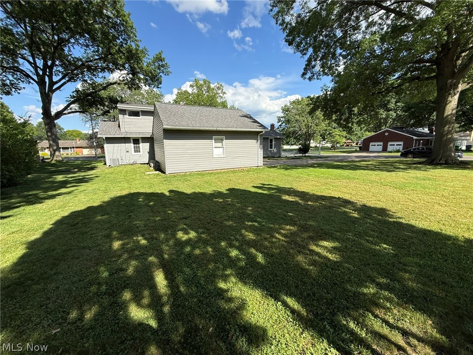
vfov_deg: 85.7
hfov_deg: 102.1
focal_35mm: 14
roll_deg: +1.2
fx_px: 191
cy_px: 178
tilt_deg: -8.8
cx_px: 236
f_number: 2.2
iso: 50
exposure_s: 1/1399
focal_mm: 2.22
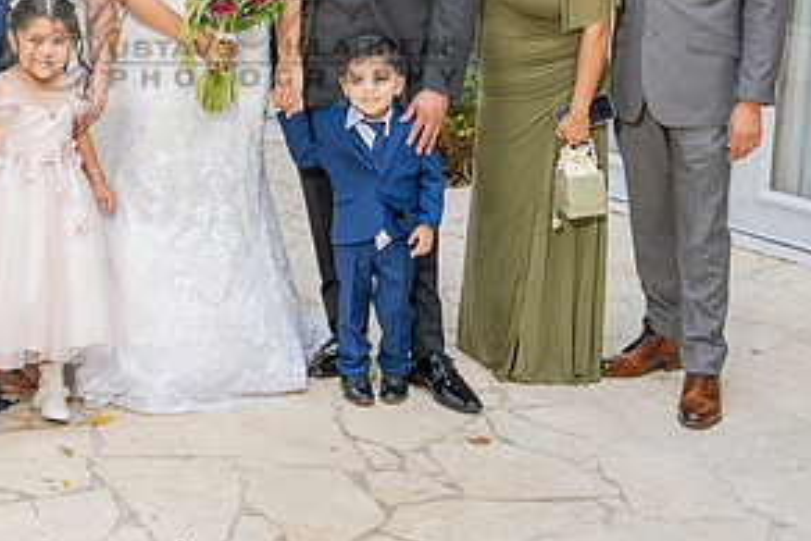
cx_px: 191
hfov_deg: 29.5
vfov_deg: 19.7
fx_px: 1510
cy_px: 3
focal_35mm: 67
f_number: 4.5
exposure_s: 1/200
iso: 200
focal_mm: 31.5
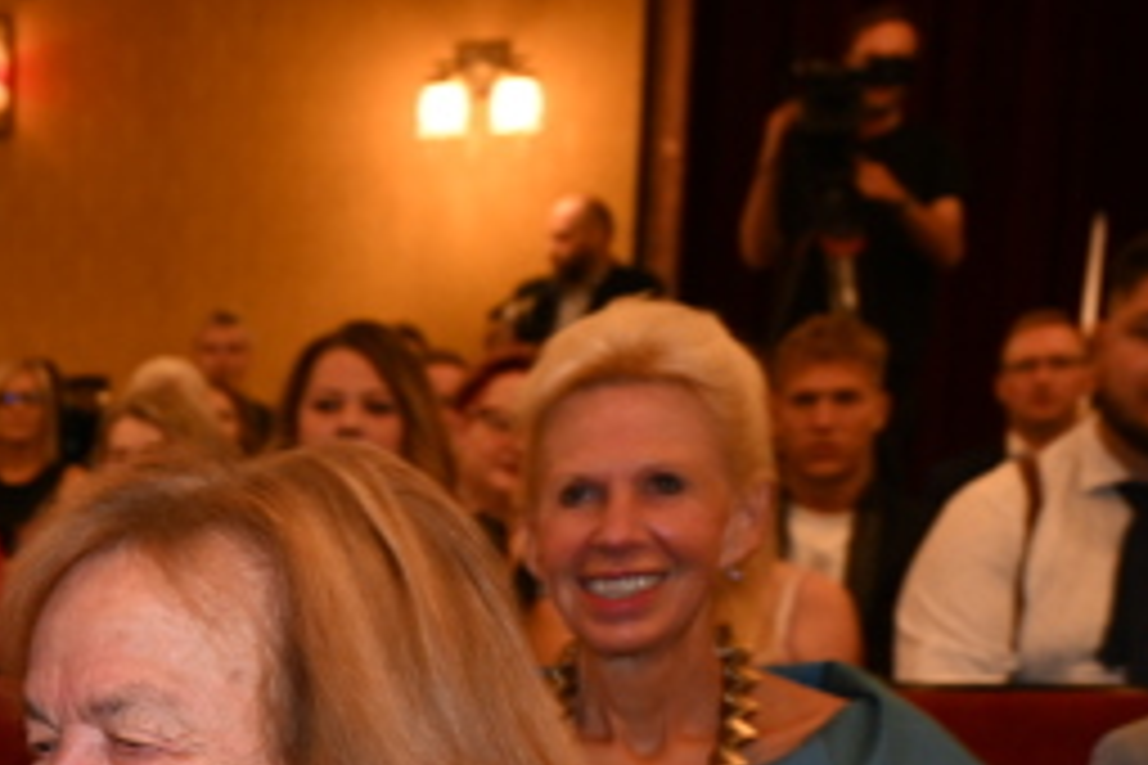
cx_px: -198
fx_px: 2678
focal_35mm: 84
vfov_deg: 15.4
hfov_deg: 22.5
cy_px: 1012
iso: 2000
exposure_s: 1/40
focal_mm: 31
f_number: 4.5
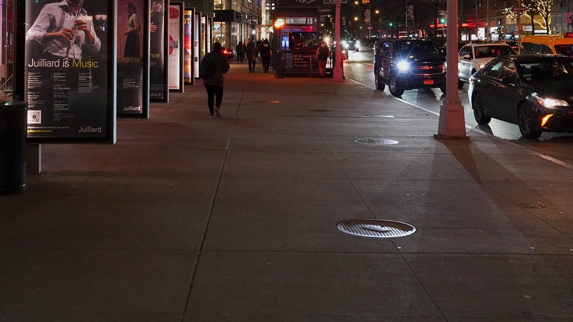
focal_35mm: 54
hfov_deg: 38.5
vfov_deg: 21.6
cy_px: 17
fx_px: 820
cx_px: 264
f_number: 6.3
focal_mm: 32
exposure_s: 1/80
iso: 10000
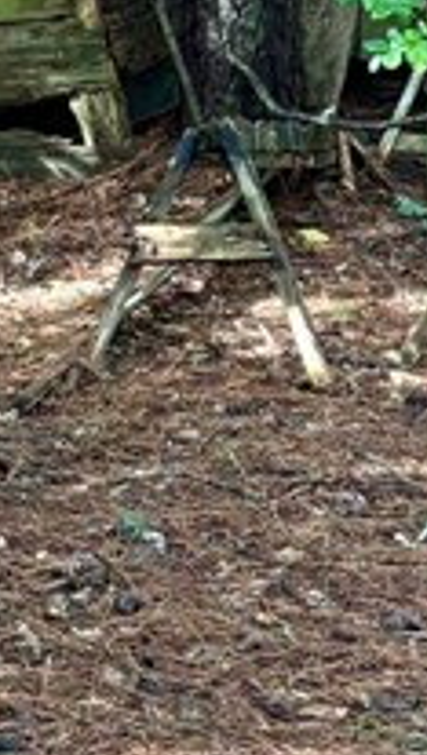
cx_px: 540
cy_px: -150
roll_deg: +0.6
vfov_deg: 14.8
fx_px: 2808
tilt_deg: -5.8
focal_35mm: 140
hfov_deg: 8.6
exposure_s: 1/98
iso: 125
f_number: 1.6
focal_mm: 5.96
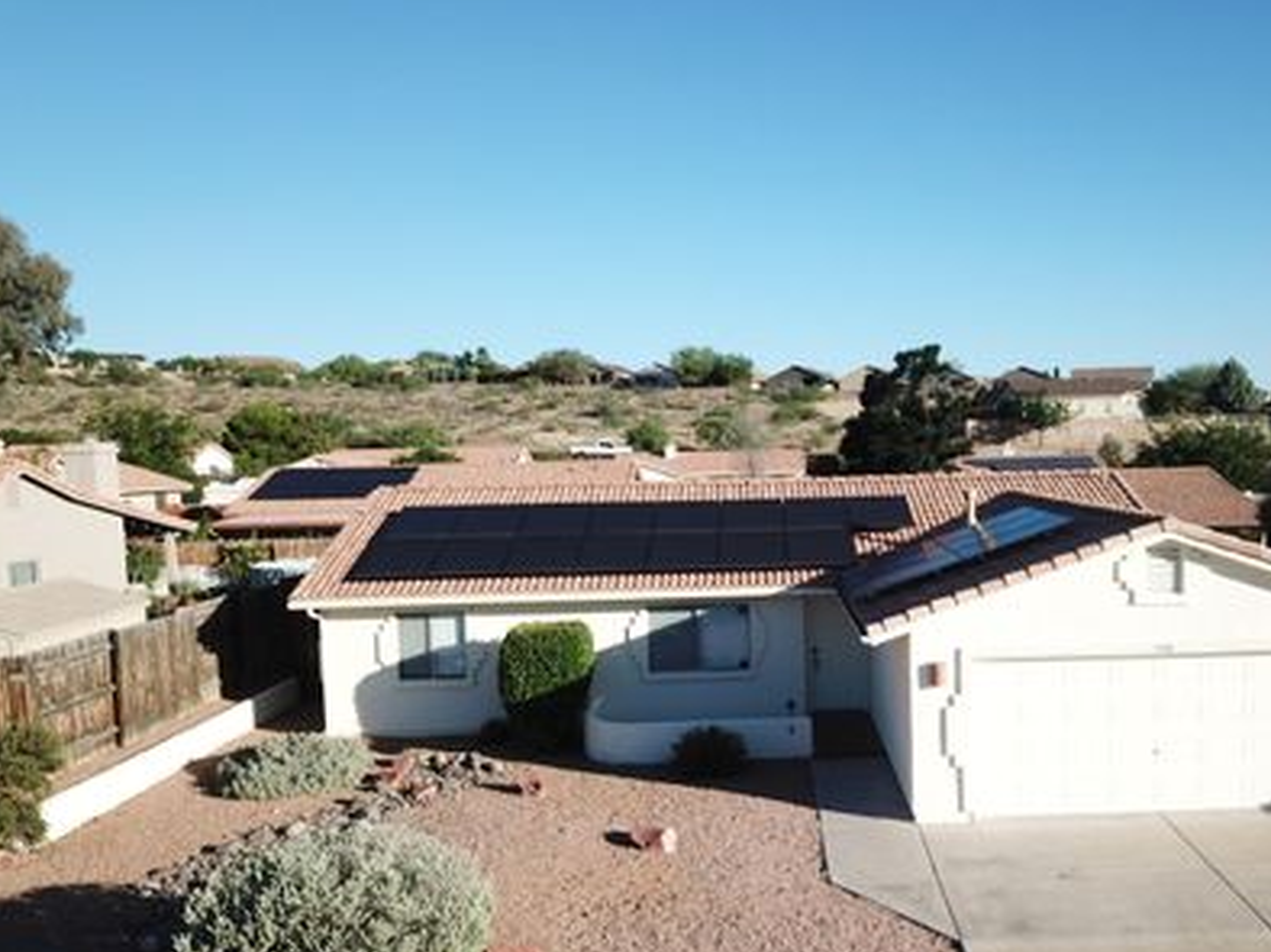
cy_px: 570
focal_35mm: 33
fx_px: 1211
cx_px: 797
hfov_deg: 54.7
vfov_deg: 42.7
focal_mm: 4.73
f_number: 2.2
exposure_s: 1/982
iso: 100
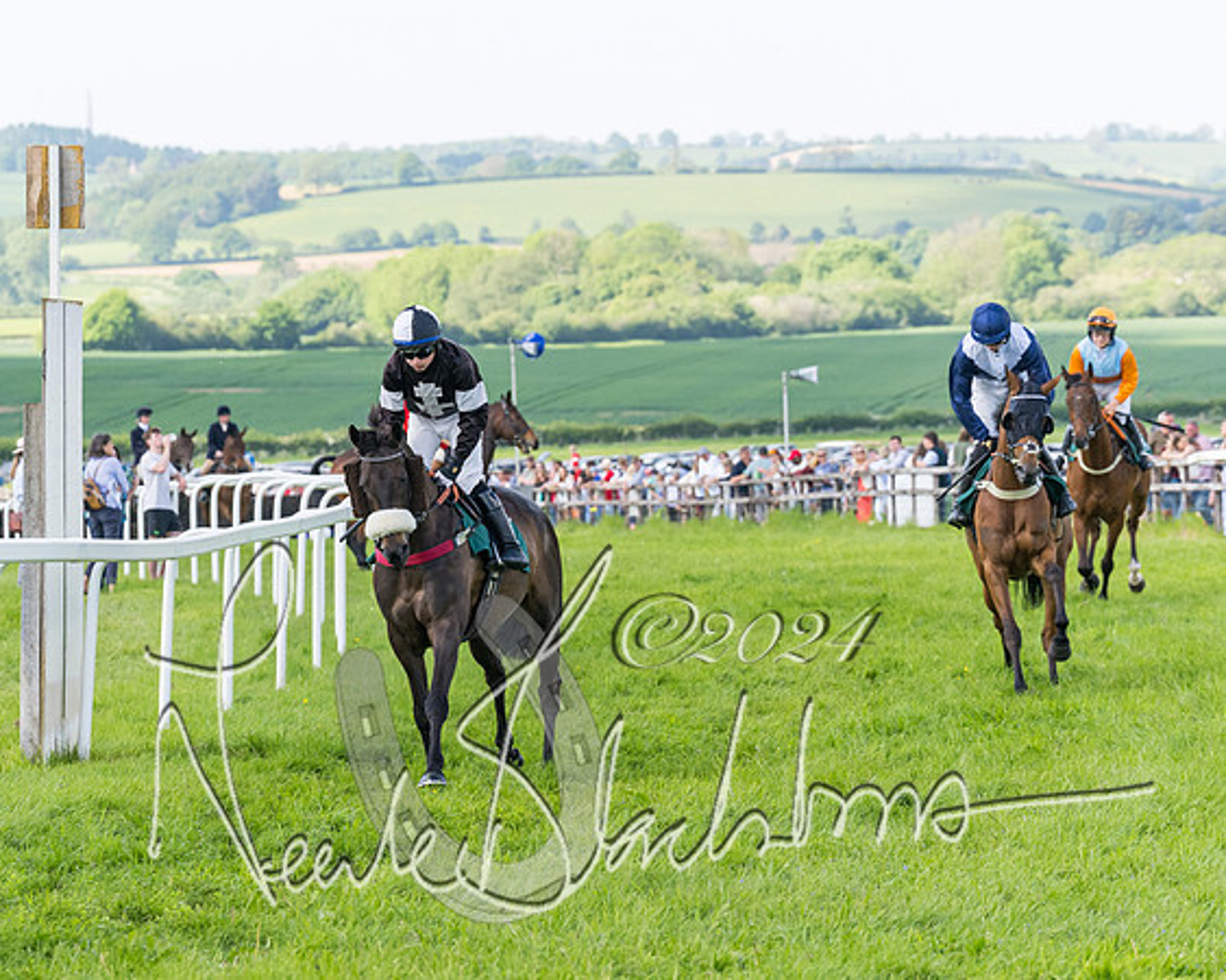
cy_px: 490
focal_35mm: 196
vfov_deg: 7.9
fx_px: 7110
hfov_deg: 9.9
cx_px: 481
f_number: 5
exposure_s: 1/1000
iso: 400
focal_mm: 115
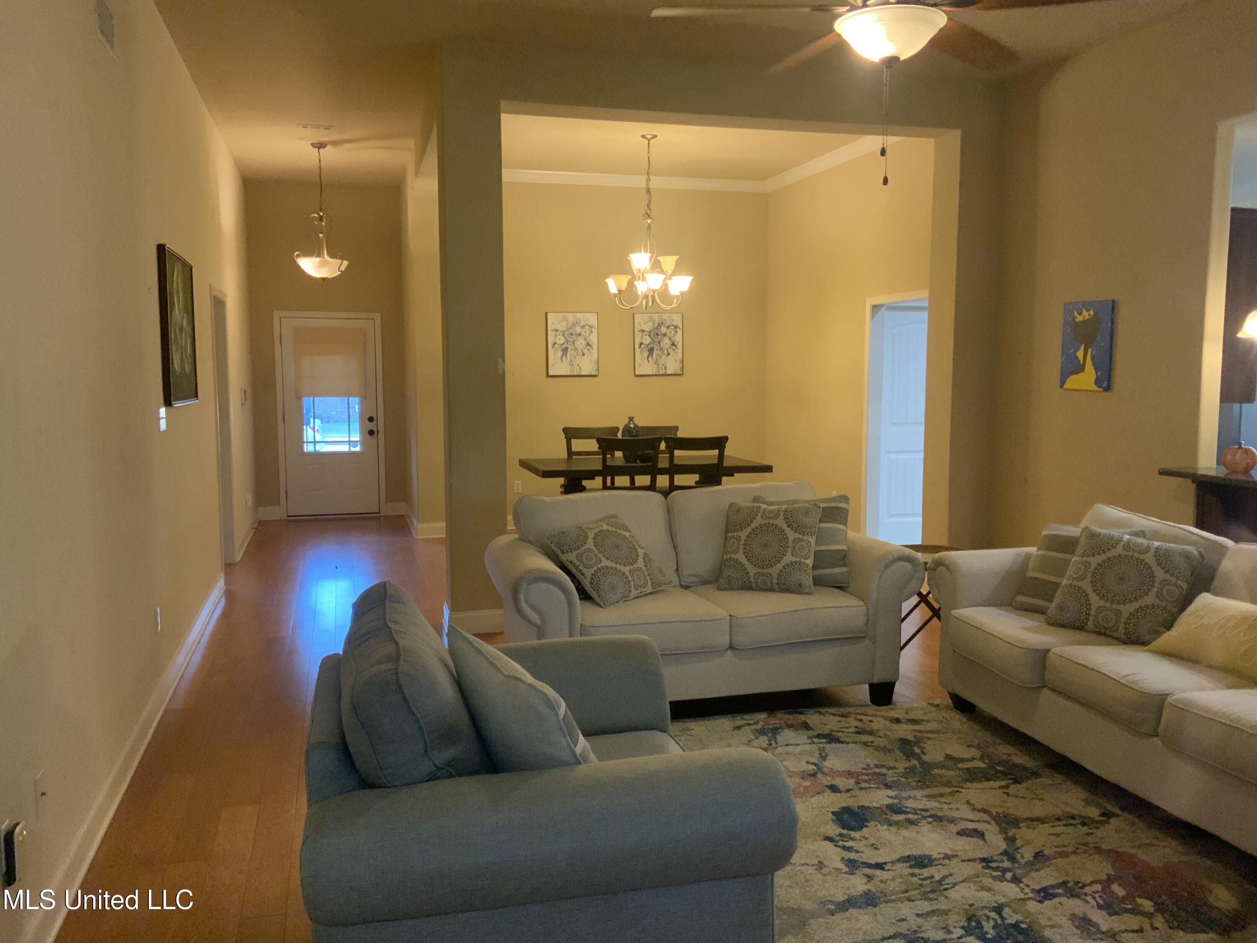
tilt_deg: -5.6
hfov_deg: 61.7
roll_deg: -0.9
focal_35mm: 29
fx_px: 1053
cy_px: 472
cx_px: 628
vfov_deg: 48.2
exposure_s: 1/60
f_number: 1.8
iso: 250
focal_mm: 3
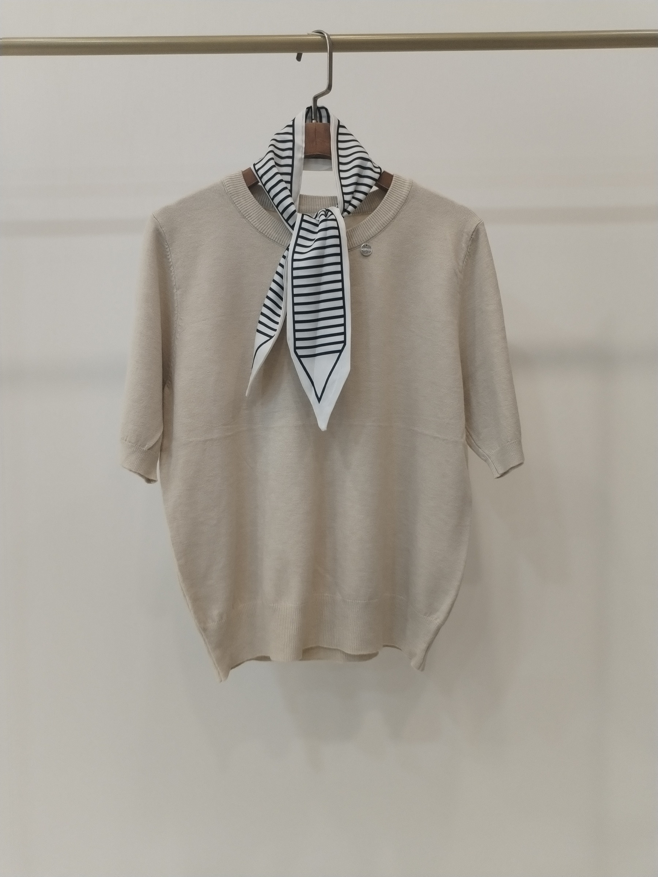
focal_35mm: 29
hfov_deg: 48.2
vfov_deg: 61.7
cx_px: 329
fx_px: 735
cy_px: 438
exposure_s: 1/60
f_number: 1.8
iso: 225
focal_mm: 4.75
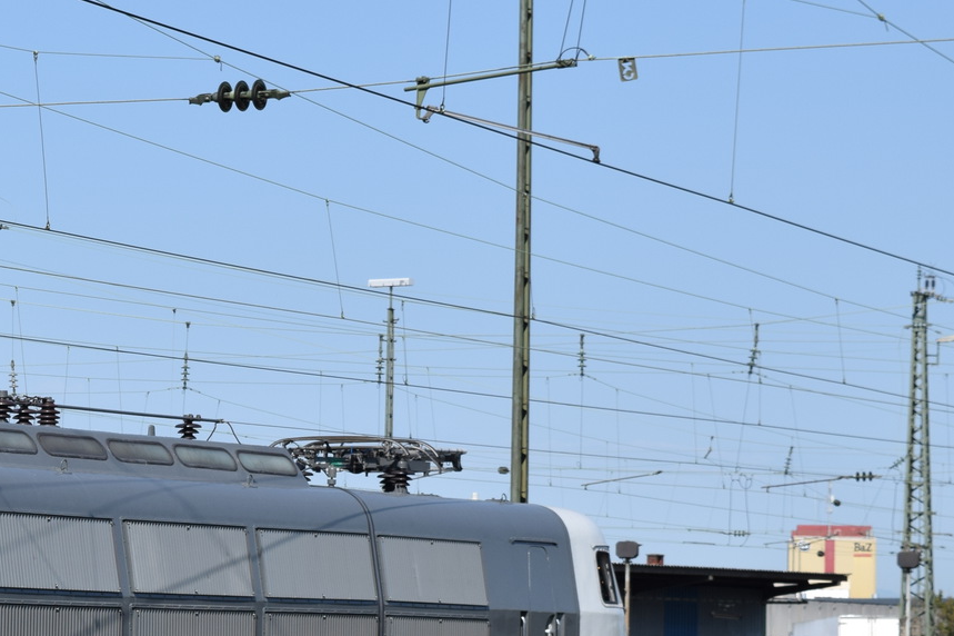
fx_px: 4265
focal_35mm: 161
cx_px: -96
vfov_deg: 8.5
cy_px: 489
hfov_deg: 12.5
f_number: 11
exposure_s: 1/500
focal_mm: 48
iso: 200
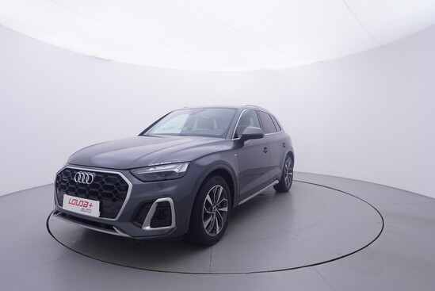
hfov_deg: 77.3
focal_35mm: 22
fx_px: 272
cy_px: 146
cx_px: 218
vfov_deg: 56.2
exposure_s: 1/80
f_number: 5
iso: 200
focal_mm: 15
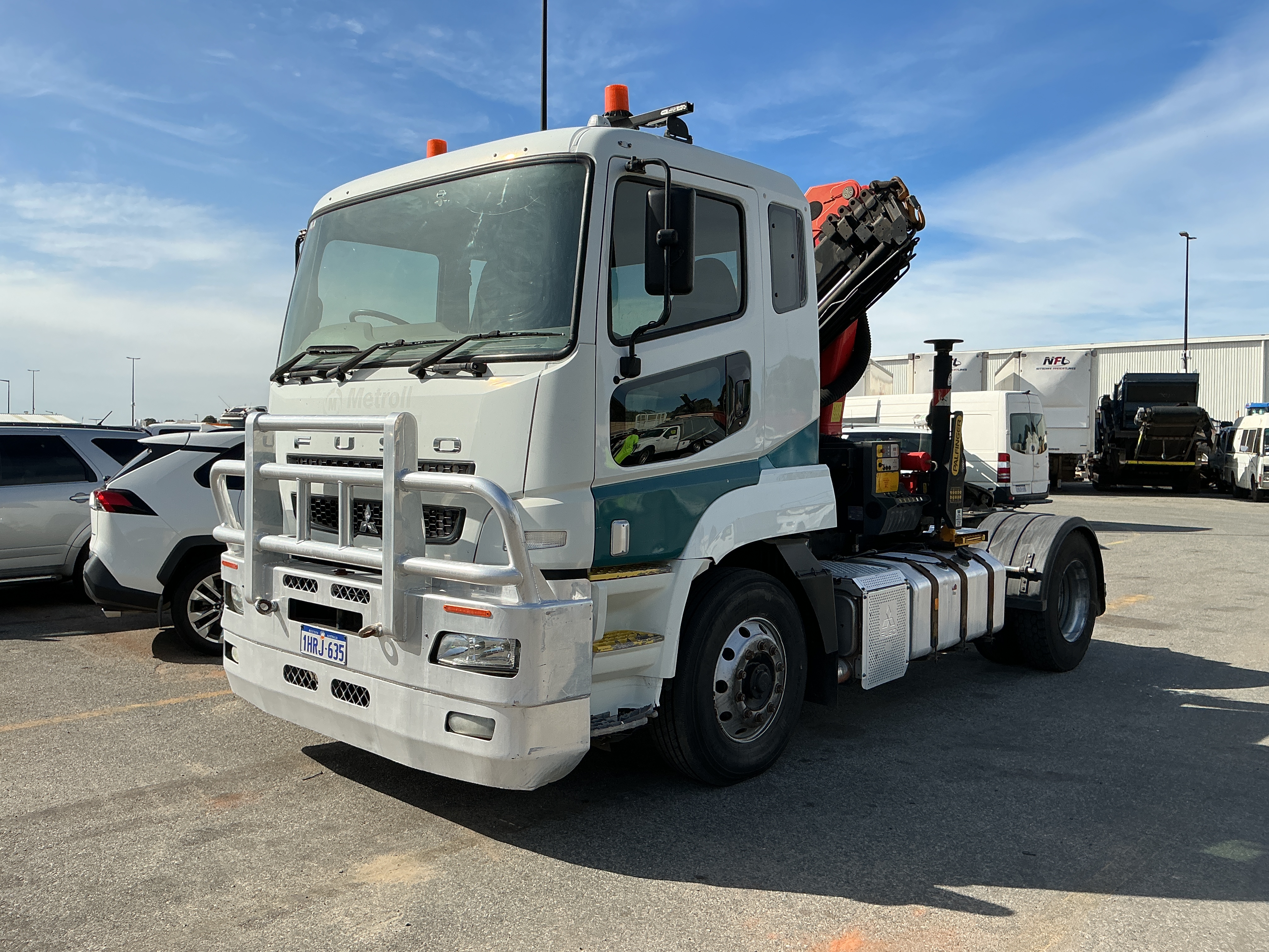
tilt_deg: -1.6
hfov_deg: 61.7
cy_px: 476
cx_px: 634
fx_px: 1063
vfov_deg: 48.2
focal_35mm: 29
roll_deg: +0.4
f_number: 1.8
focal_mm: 3
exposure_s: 1/2320
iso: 25
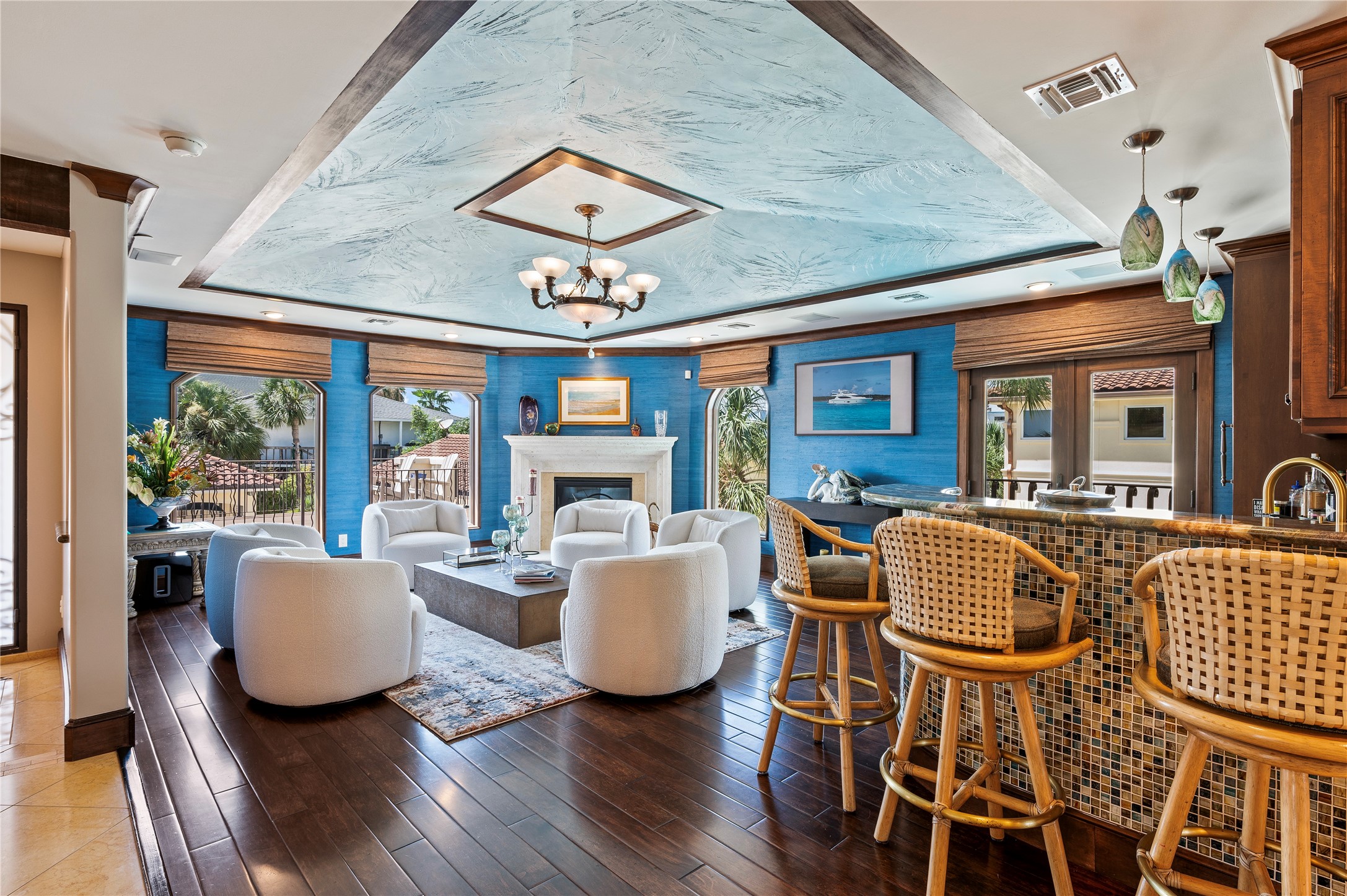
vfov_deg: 70.4
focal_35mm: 17
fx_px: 636
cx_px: 674
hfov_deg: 93.3
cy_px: 448
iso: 125
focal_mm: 17
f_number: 6.3
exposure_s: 1/5
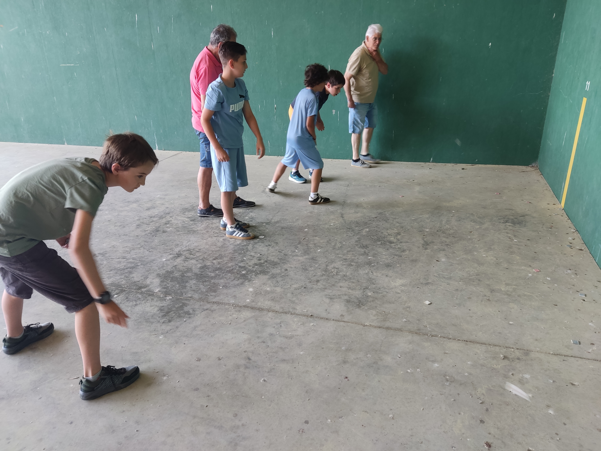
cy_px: 226
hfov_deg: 69.4
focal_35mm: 25
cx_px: 300
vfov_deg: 54.9
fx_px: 434
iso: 87
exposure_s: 1/50
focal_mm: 4.71
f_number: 1.79
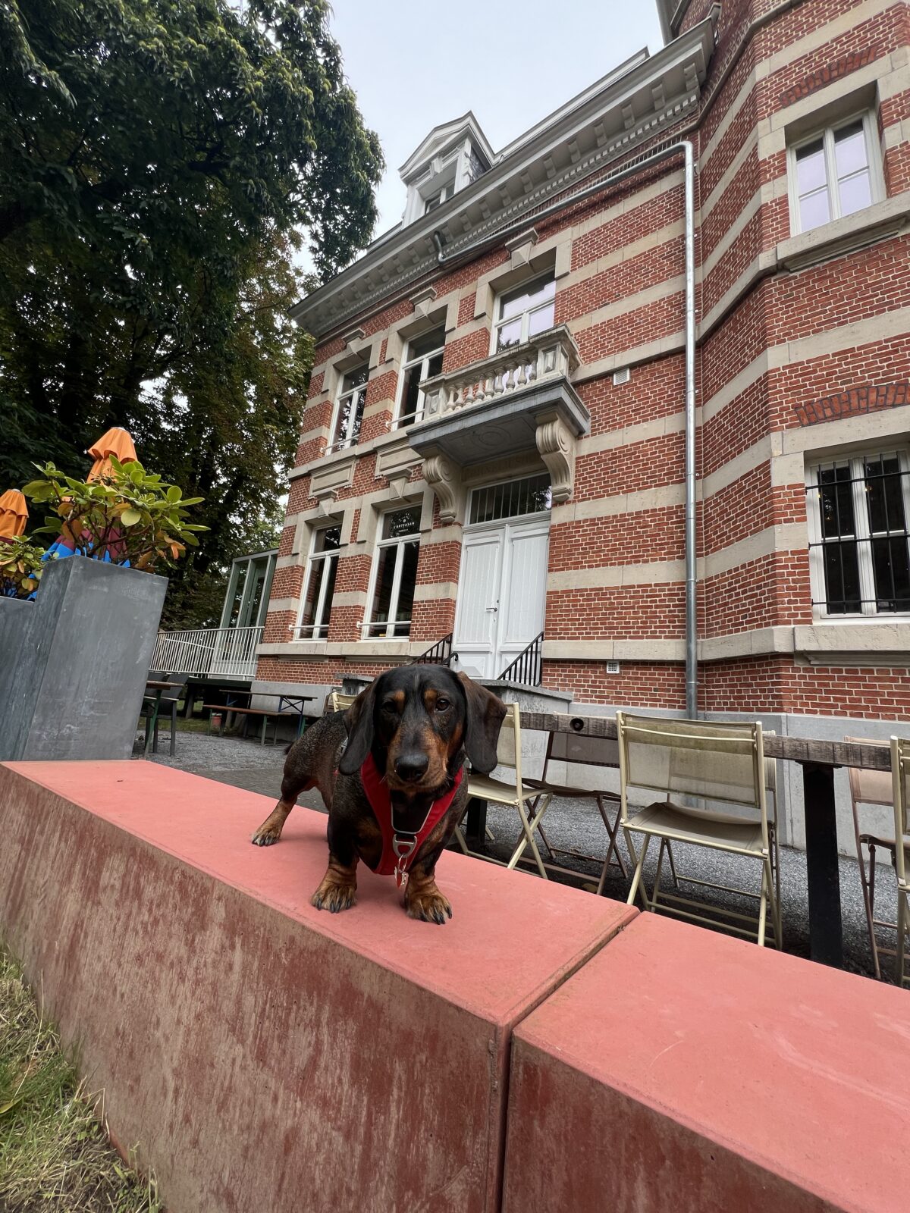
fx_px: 456
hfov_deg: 89.9
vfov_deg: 106.2
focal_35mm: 13
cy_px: 606
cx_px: 455
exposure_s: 1/270
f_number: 1.8
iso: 32
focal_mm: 1.57
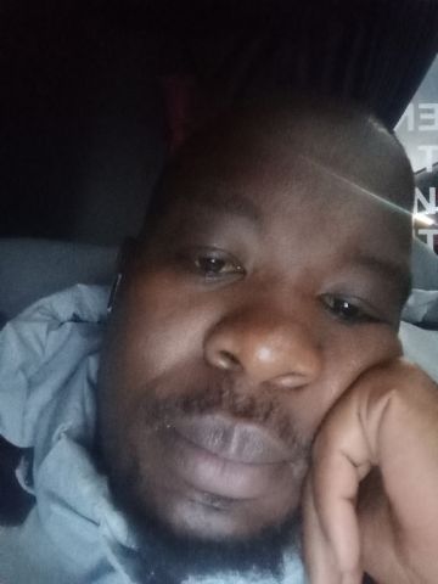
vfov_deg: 65.3
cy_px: 292
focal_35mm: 27
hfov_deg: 51.4
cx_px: 219
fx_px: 456
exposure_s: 1/10
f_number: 2.2
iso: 3296
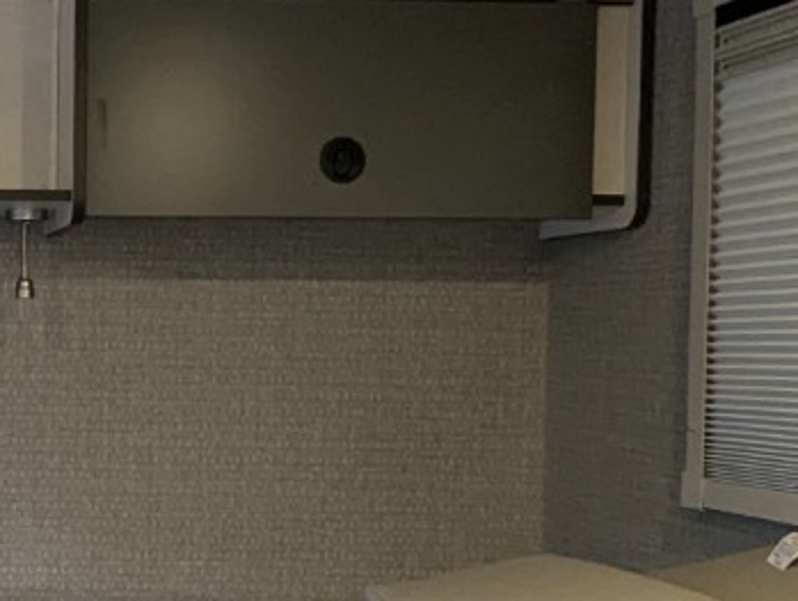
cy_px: 436
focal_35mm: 64
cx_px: -95
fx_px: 1478
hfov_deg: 27.5
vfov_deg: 22.8
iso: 143
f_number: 2.2
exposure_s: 1/127
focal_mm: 2.35
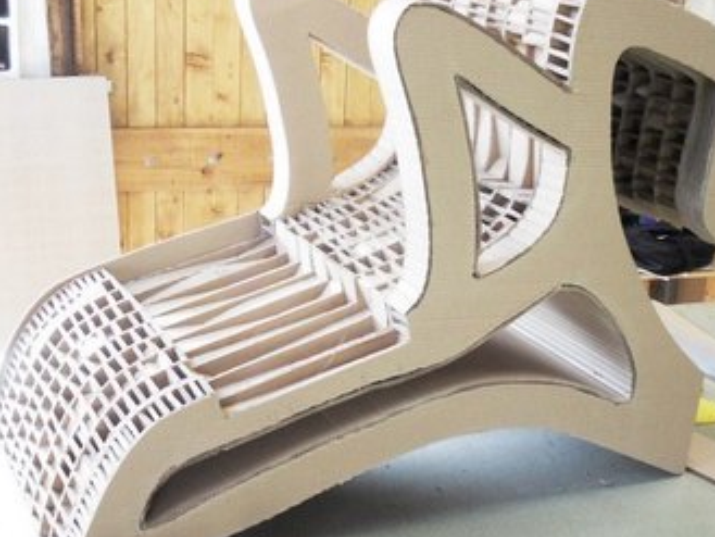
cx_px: 401
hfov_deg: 32.7
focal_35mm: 59
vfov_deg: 24.8
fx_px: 1219
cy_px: 270
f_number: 4.5
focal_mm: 9.1
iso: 400
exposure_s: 1/20
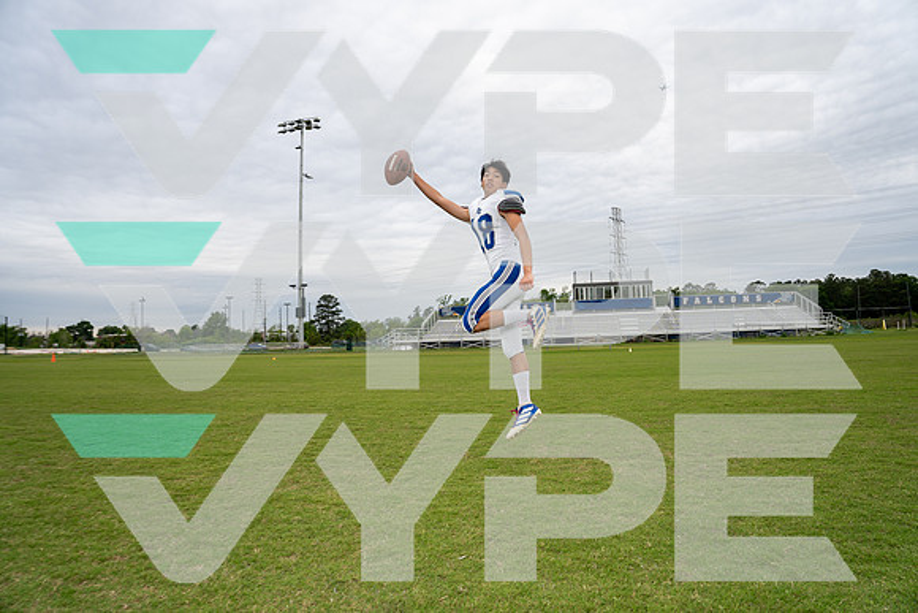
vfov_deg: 59.7
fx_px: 534
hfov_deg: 81.4
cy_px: 302
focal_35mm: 21
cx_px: 459
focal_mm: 20
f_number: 5.6
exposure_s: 1/250
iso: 200
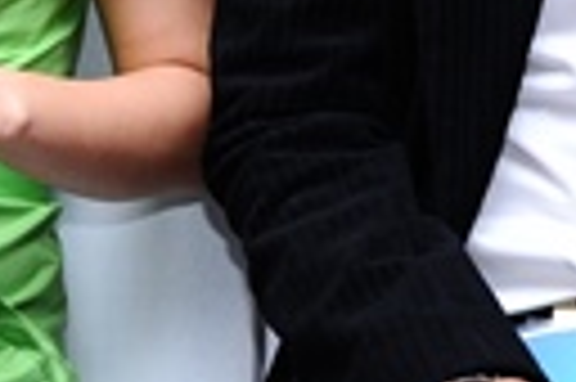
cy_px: -276
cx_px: 1062
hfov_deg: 10.0
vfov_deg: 6.9
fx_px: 3116
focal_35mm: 195
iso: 800
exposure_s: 1/200
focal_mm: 50
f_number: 4
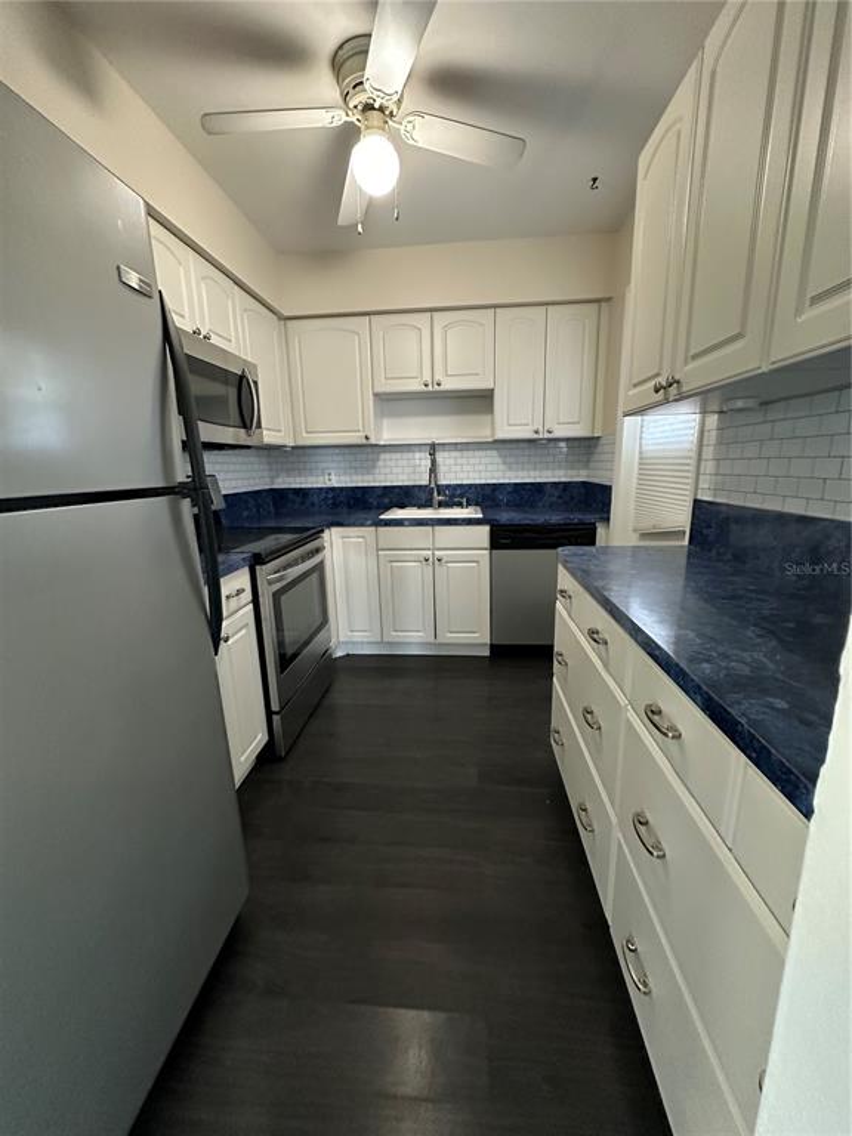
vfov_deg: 102.1
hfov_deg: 85.7
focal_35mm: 14
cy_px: 568
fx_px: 459
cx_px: 426
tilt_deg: -11.3
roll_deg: +0.9
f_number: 2.2
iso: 640
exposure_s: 1/60
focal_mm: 2.22
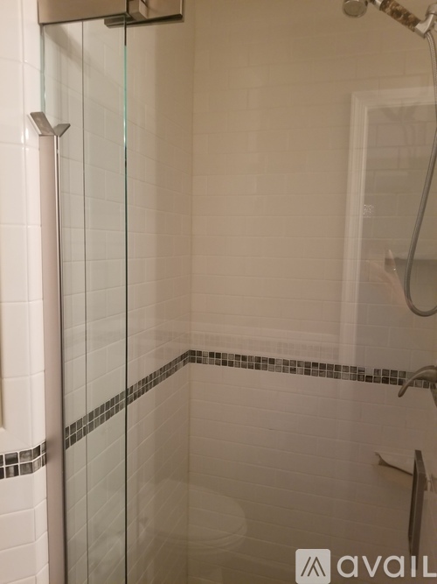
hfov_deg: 53.0
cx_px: 218
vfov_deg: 67.3
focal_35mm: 26
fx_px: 438
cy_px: 292
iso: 250
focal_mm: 4.3
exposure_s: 1/15
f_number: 1.7
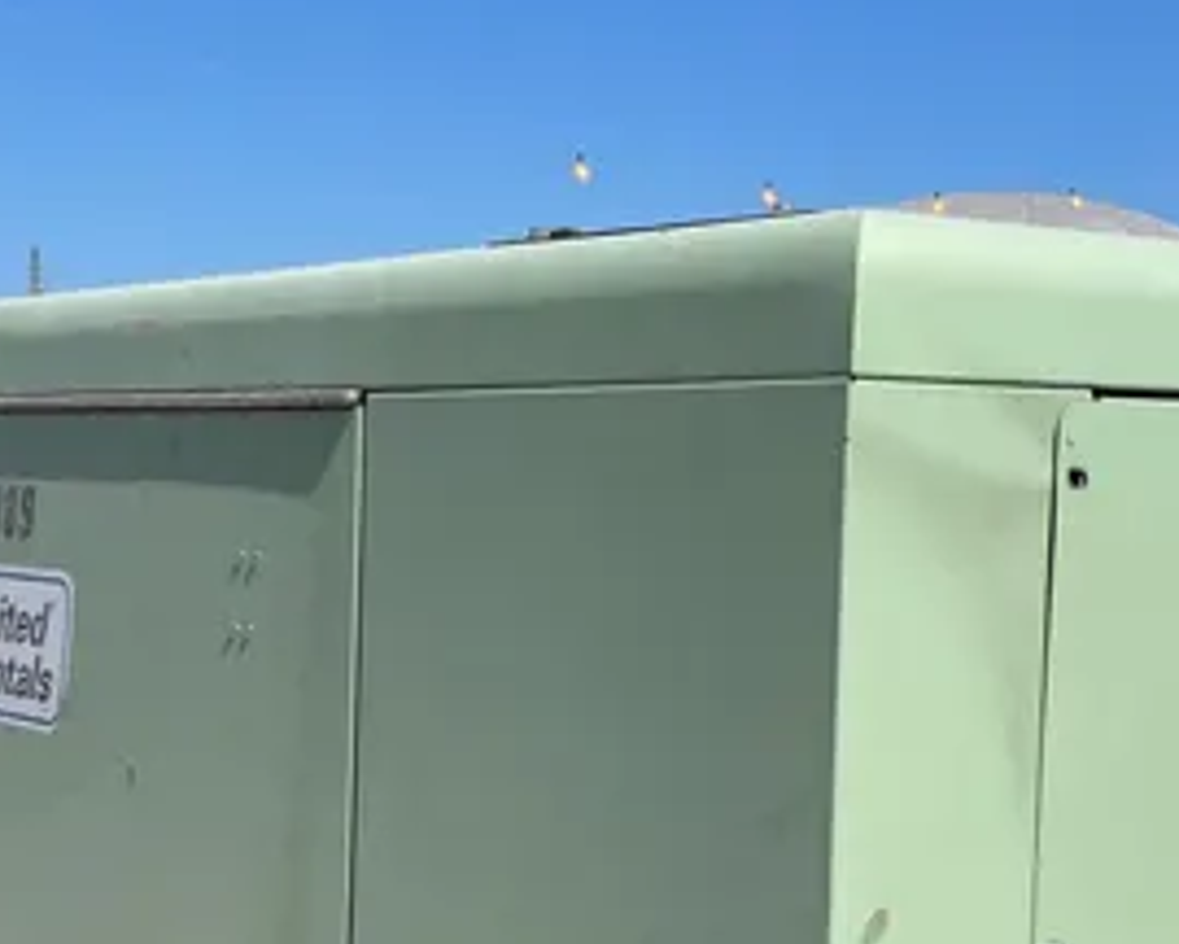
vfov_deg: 21.1
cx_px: 738
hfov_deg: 27.4
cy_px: 1025
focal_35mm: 69
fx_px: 2408
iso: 32
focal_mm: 4.2
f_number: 1.6
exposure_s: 1/5291
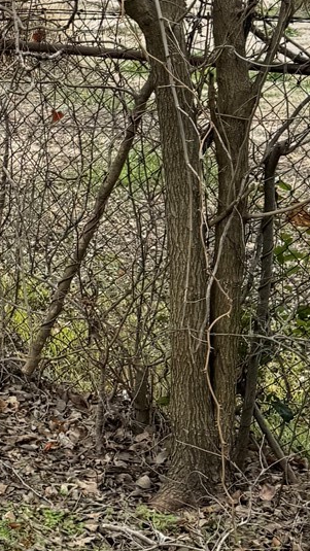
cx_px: -325
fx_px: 1461
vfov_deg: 21.1
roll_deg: -2.2
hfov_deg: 10.9
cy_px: 122
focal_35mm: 100
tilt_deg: -8.8
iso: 80
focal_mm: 6.86
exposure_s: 1/121
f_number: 1.78
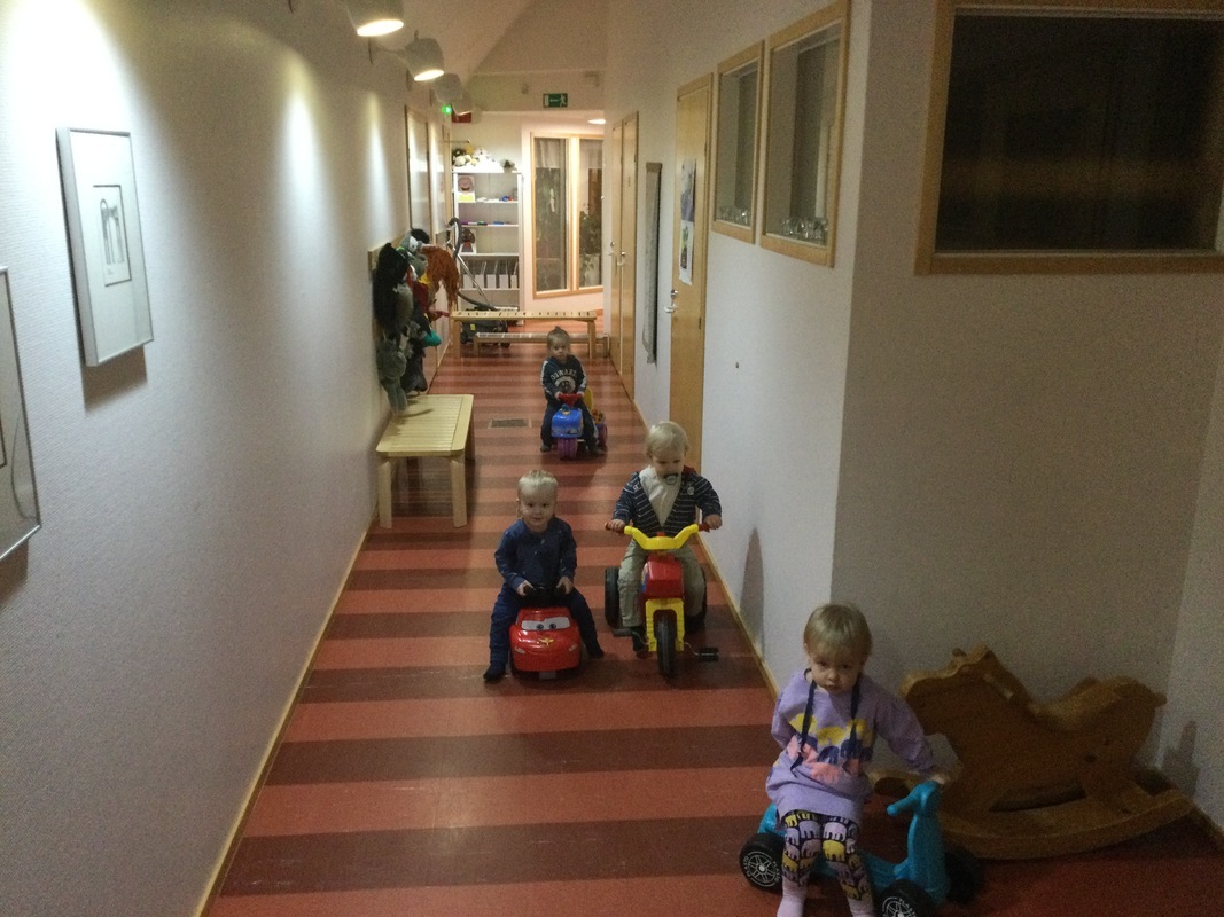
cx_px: 612
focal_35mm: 31
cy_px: 458
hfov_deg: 58.4
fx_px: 1096
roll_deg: -0.7
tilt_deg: -15.8
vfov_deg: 45.4
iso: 200
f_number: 2.4
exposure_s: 1/25
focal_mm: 3.3
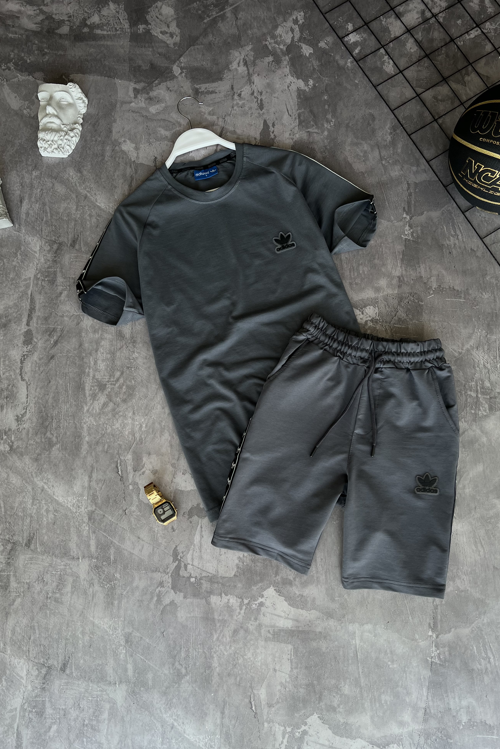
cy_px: 368
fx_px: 583
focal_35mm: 28
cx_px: 266
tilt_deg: -82.1
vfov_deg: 65.5
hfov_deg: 46.4
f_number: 1.5
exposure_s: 1/443
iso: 50
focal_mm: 5.7
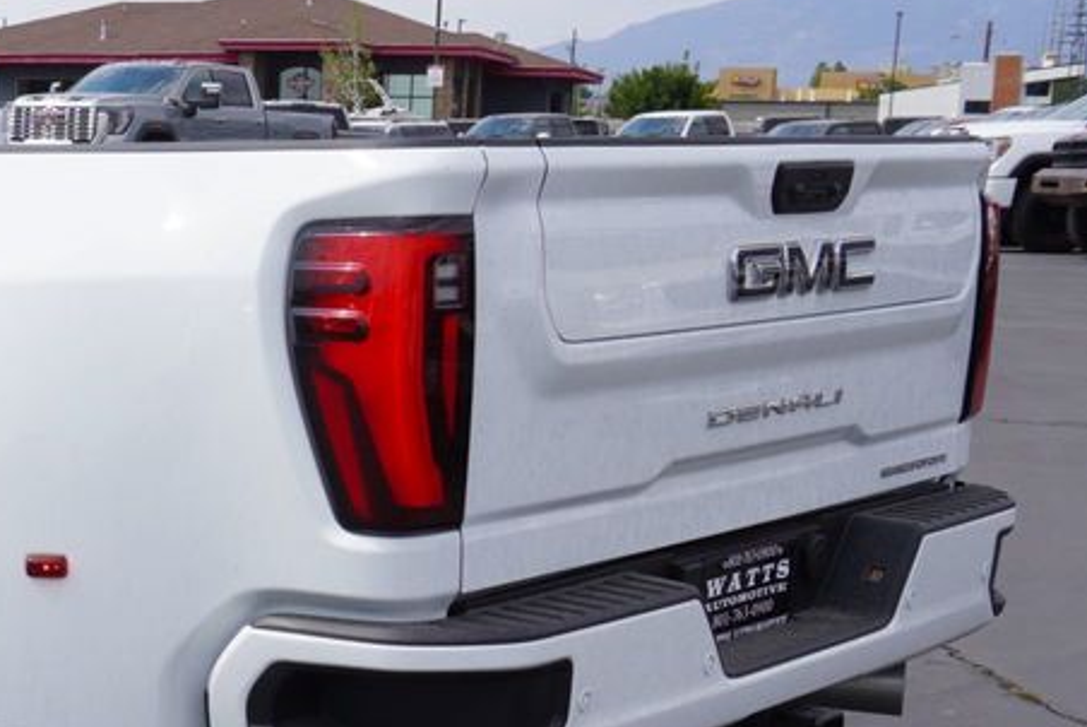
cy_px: 477
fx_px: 2054
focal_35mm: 68
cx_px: -108
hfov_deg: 27.2
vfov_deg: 20.0
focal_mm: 20
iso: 100
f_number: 8
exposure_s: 1/250
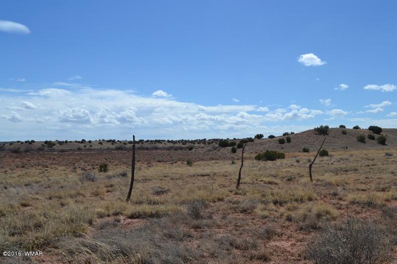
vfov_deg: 36.9
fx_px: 397
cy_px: 132
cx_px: 198
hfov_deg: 53.1
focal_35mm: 36
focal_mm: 24
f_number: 9
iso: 100
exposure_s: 1/320
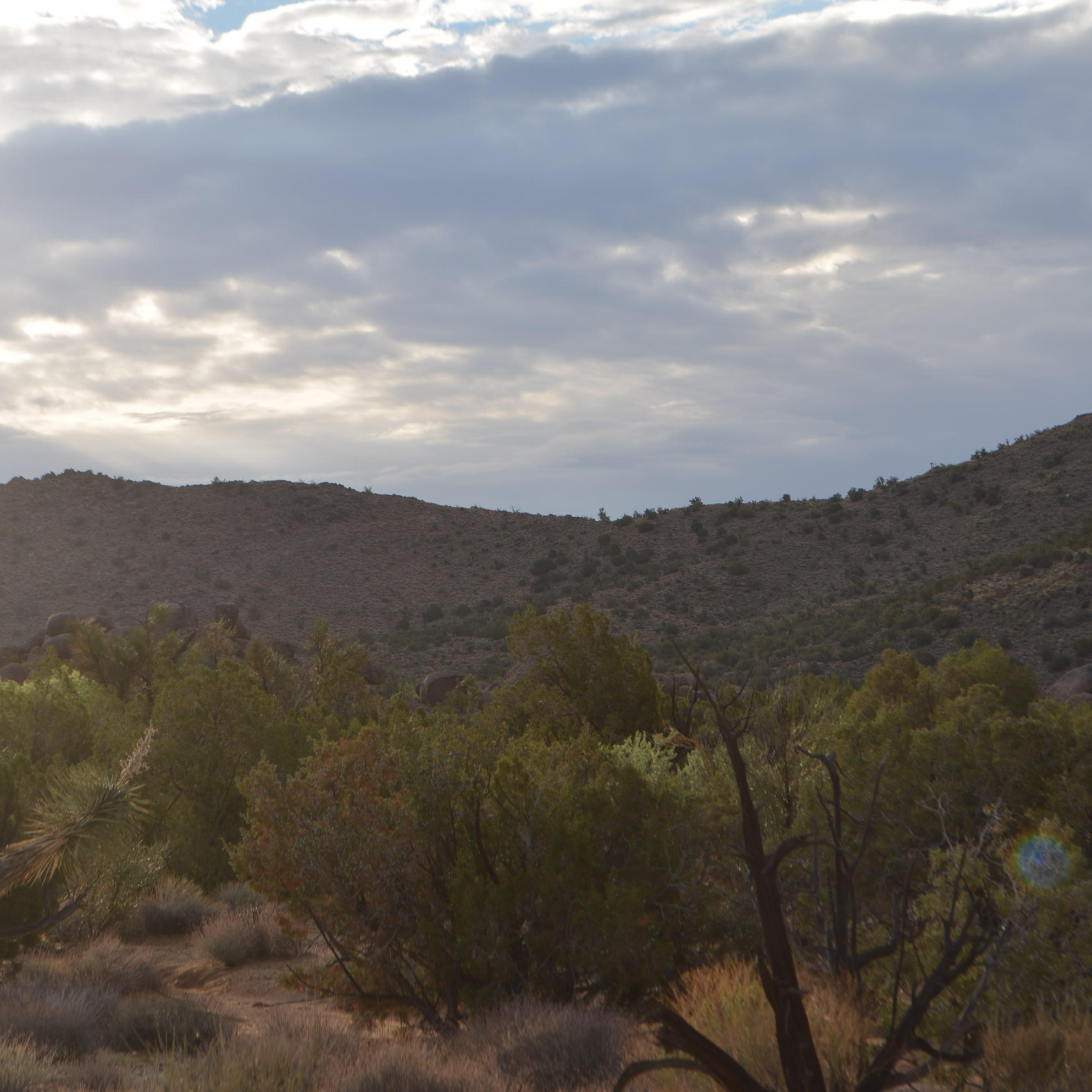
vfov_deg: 16.5
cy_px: 544
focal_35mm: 106
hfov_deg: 16.5
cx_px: 534
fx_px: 3770
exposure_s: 1/200
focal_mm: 55
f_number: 9
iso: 100
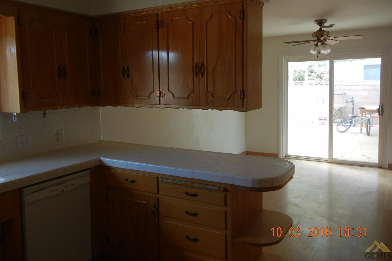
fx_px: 348
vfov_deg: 41.0
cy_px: 113
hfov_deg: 58.7
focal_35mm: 32
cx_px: 193
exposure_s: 1/30
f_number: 3.5
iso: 204
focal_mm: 5.4
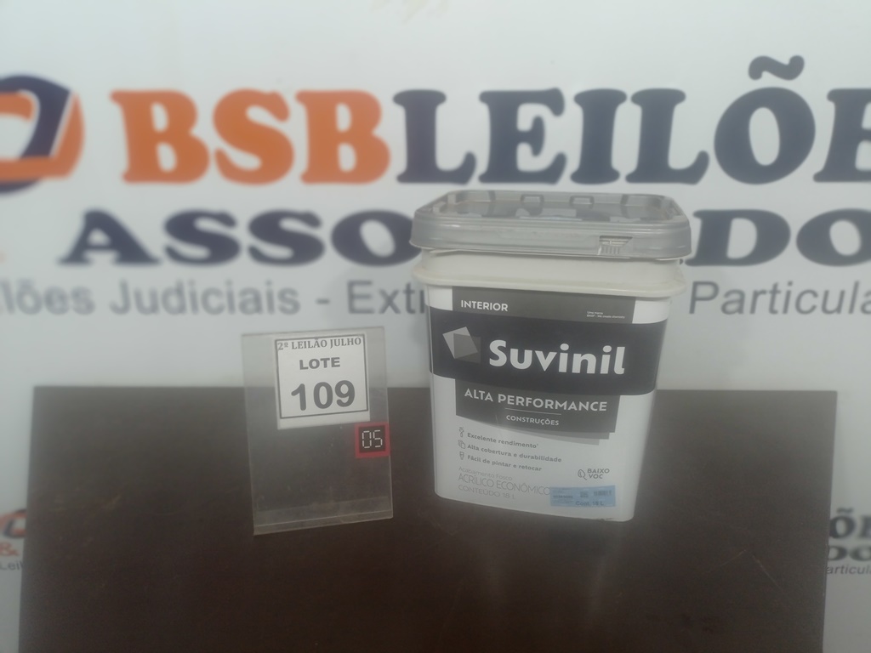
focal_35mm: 28
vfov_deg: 49.7
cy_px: 326
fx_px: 705
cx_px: 436
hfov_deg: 63.4
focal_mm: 4.74
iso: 100
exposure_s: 1/153
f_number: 1.79
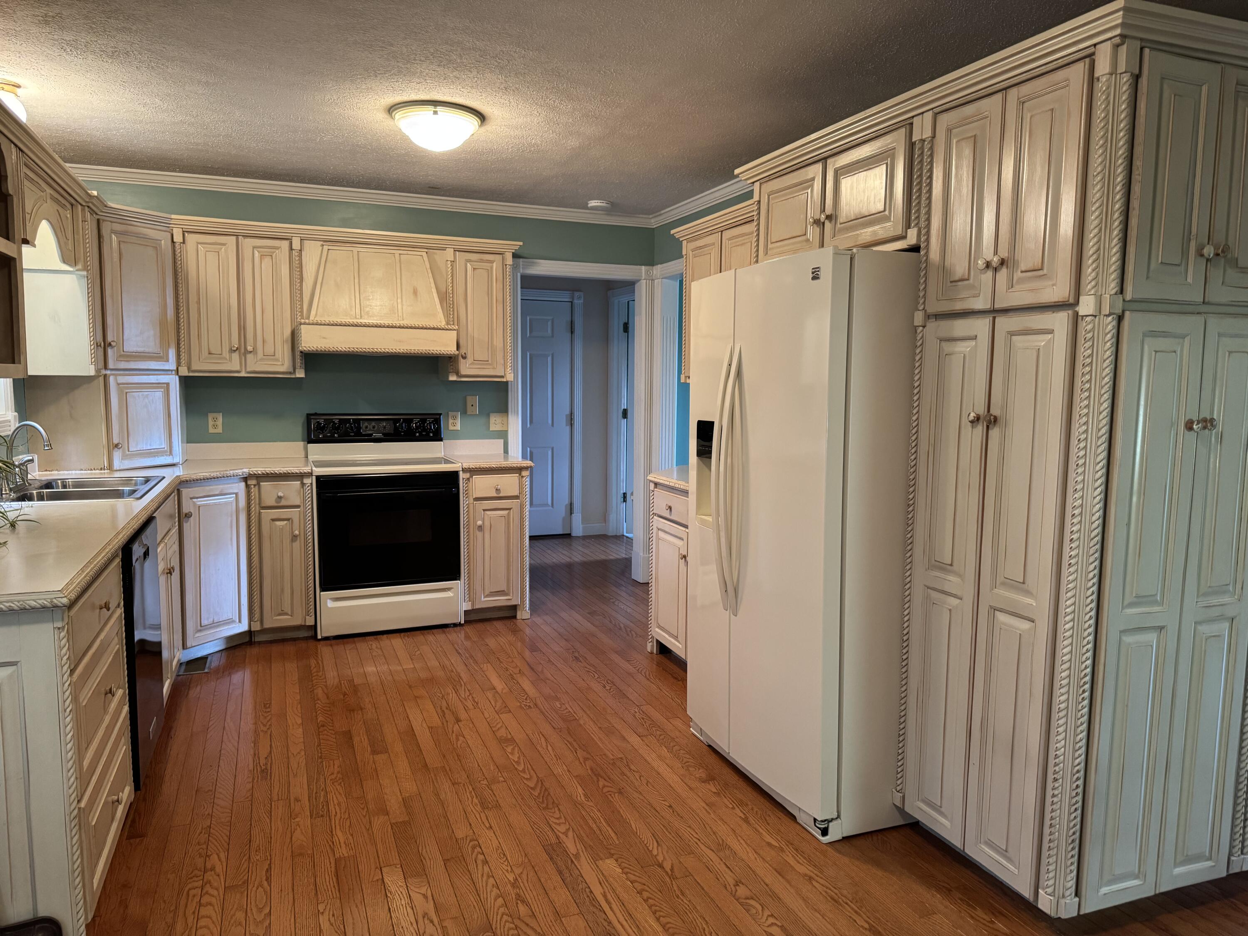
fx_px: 865
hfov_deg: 71.6
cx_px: 624
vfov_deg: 56.8
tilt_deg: -6.2
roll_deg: -0.5
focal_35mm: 24
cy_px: 468
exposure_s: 1/60
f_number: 1.78
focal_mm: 6.76
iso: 400
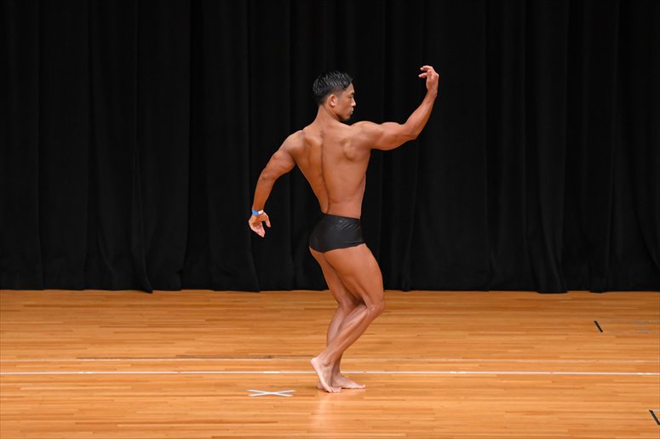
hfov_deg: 8.6
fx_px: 4398
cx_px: 330
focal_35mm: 240
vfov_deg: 5.7
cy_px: 220
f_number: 5.6
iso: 3200
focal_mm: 160
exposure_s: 1/400
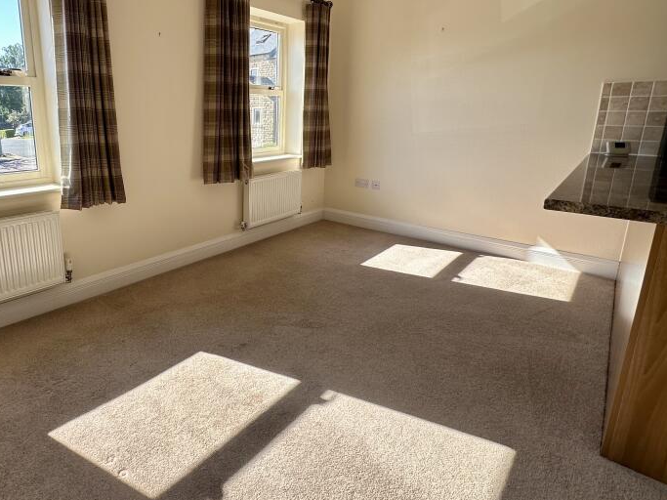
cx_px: 224
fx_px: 405
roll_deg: +0.0
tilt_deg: -12.2
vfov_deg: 62.9
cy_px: 202
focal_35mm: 21
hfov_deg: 76.6
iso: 40
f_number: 2.2
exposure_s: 1/270
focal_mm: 2.22
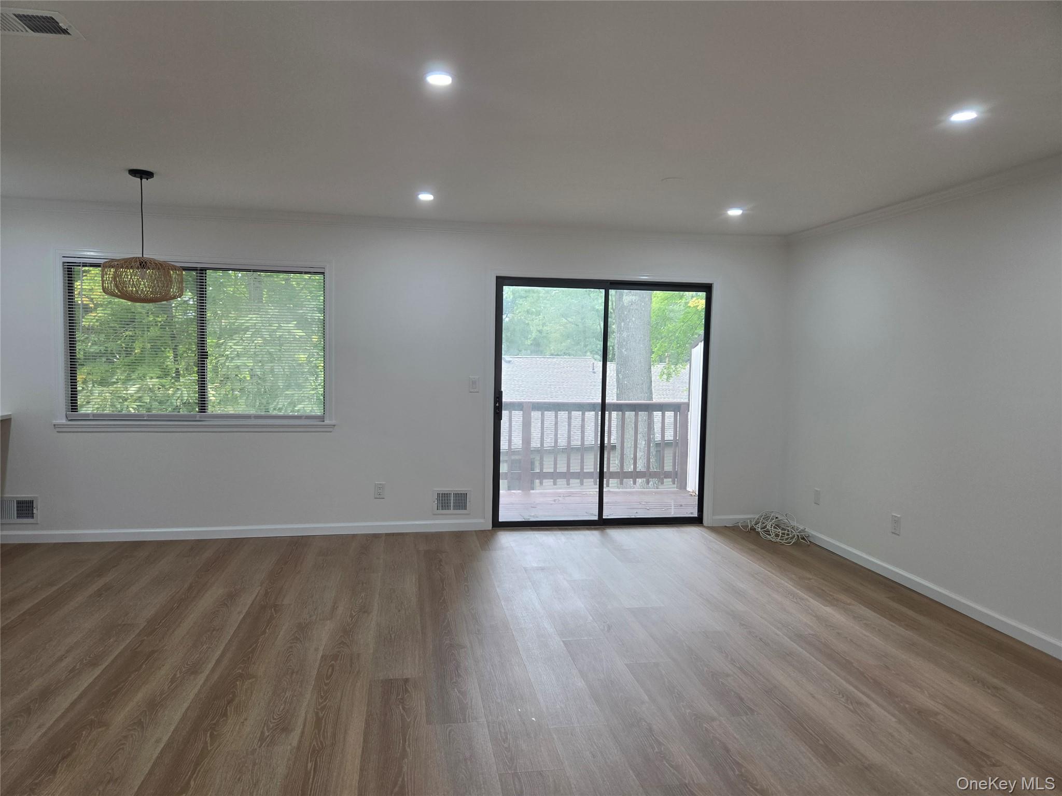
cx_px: 531
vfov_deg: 58.9
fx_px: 706
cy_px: 398
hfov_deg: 73.9
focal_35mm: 23
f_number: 1.8
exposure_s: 1/120
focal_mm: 5.4
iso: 200
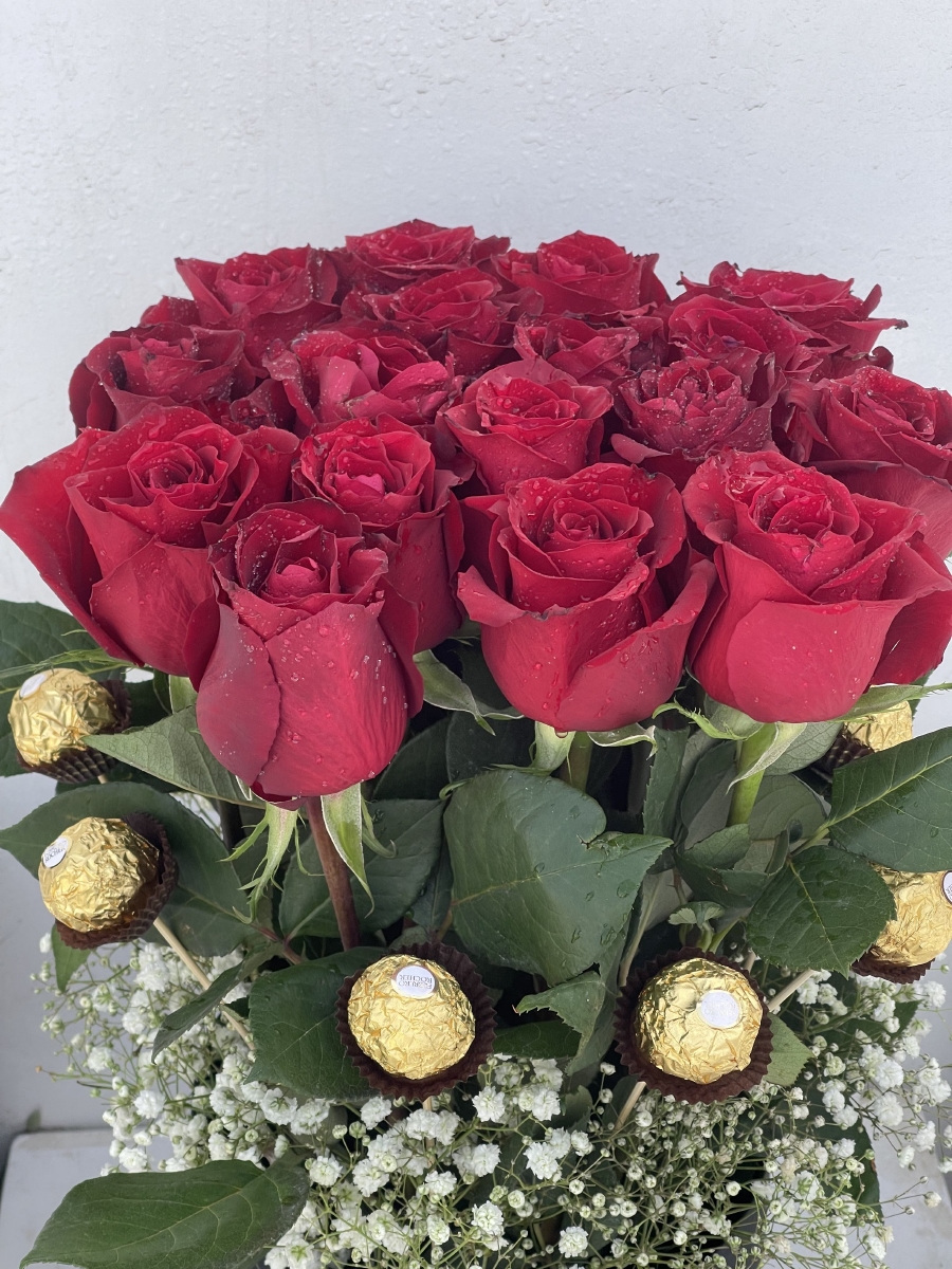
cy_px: 634
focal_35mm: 64
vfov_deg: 30.3
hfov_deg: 22.9
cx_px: 476
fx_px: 2347
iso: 20
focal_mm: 7.5
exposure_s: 1/160
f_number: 2.2
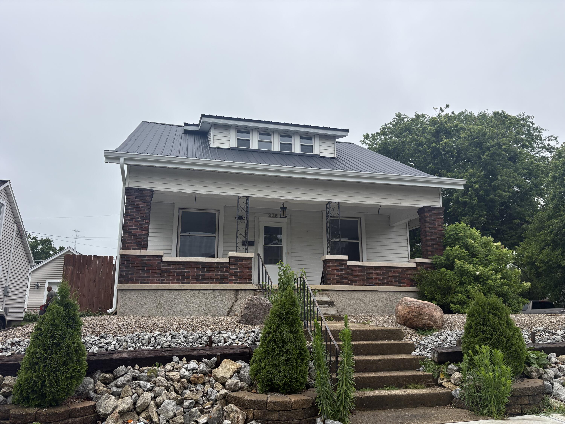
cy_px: 212
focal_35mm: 26
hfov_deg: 67.3
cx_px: 282
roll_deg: +0.5
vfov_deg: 53.1
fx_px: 424
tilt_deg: +12.3
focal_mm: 5.96
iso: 50
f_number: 1.6
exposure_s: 1/2865
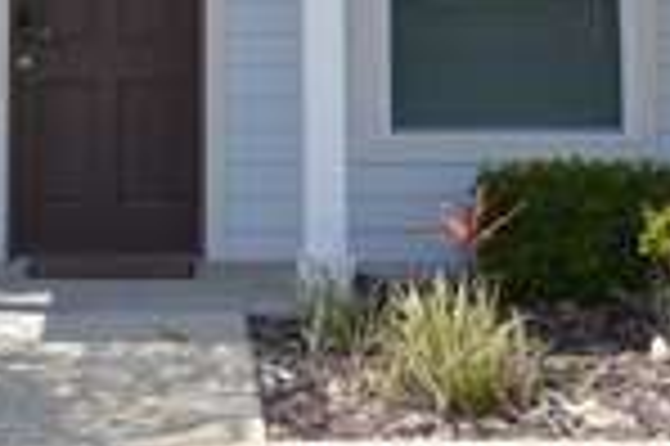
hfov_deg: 23.2
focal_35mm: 87
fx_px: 1617
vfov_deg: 14.9
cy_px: -155
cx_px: 189
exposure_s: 1/800
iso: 100
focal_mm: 18
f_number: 3.5
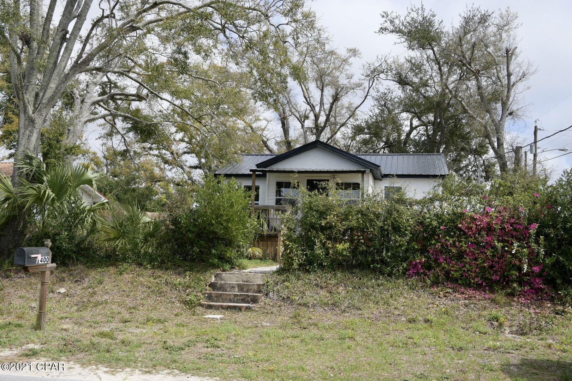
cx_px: 286
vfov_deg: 37.9
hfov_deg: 54.4
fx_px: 556
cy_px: 190
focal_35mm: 35
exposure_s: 1/250
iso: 100
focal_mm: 35
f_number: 8
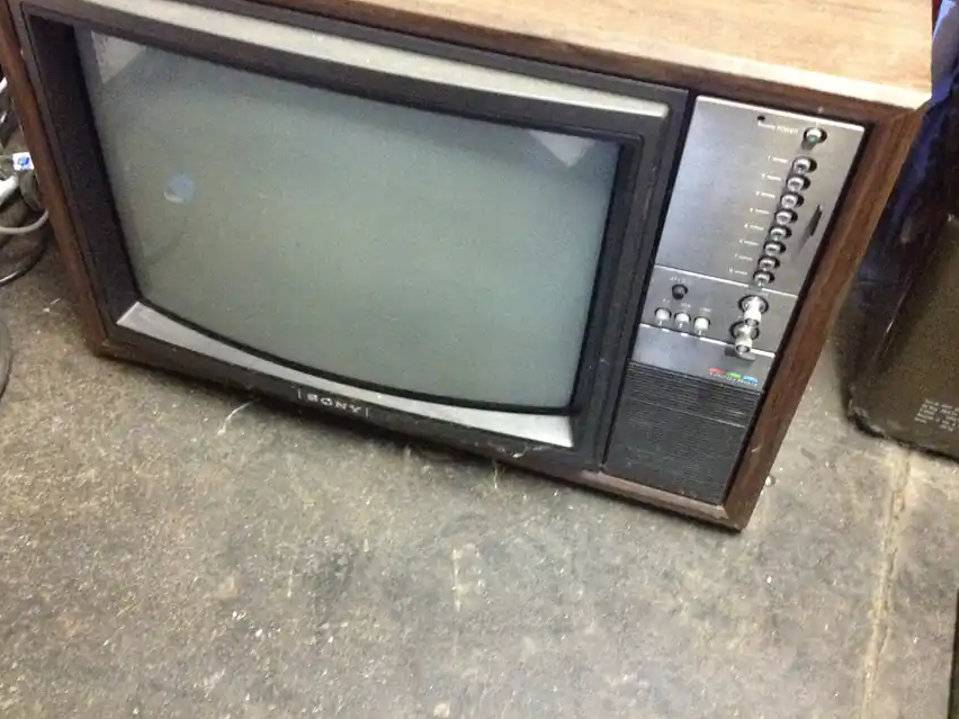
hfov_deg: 45.8
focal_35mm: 41
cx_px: 451
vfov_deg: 35.1
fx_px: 1136
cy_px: 308
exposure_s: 1/15
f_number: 2.4
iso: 640
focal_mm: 4.28
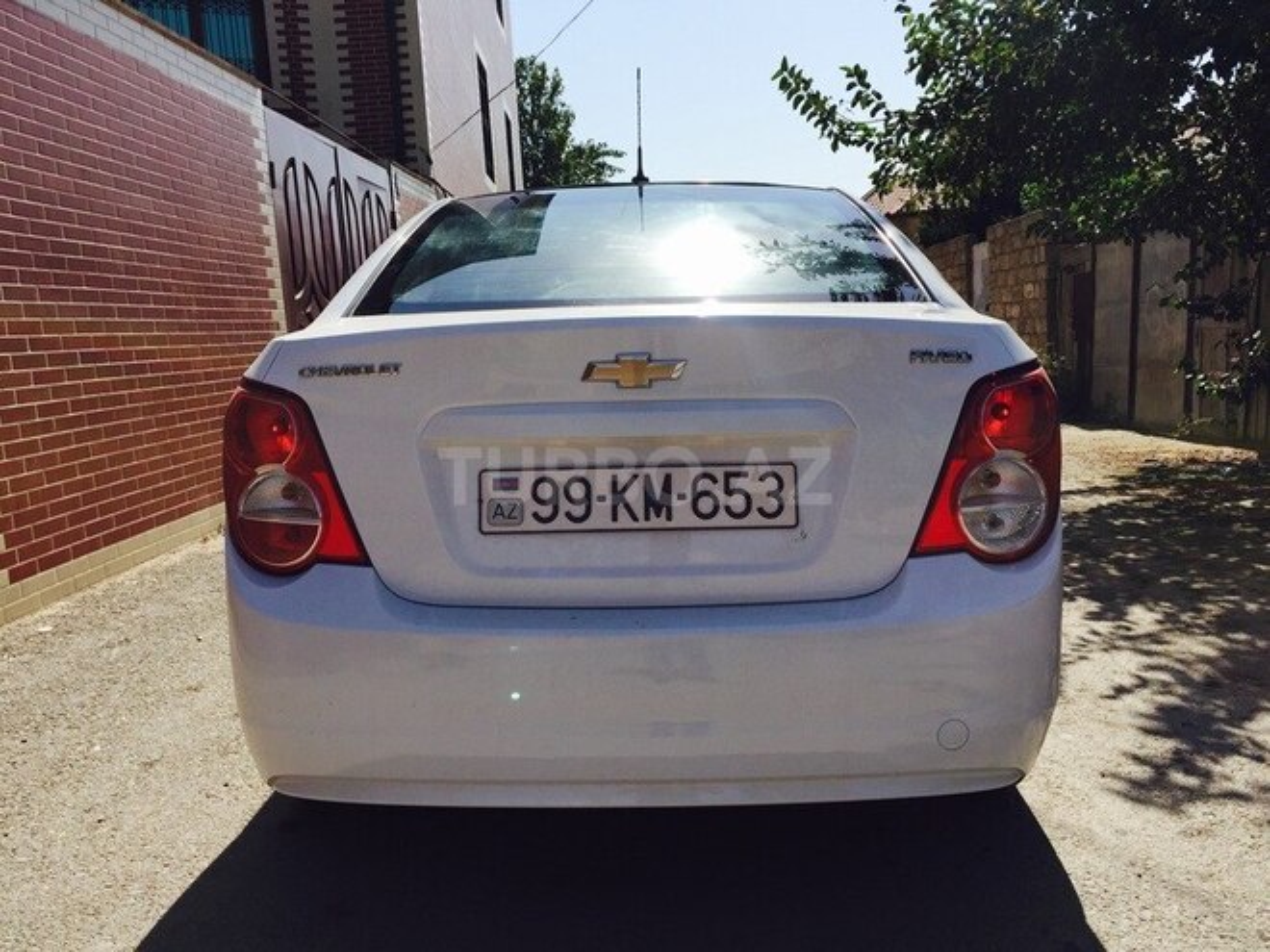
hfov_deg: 61.7
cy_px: 476
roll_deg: +2.1
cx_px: 635
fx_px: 1064
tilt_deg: -7.7
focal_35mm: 29
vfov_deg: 48.2
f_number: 2.2
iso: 32
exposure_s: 1/2825
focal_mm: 4.15
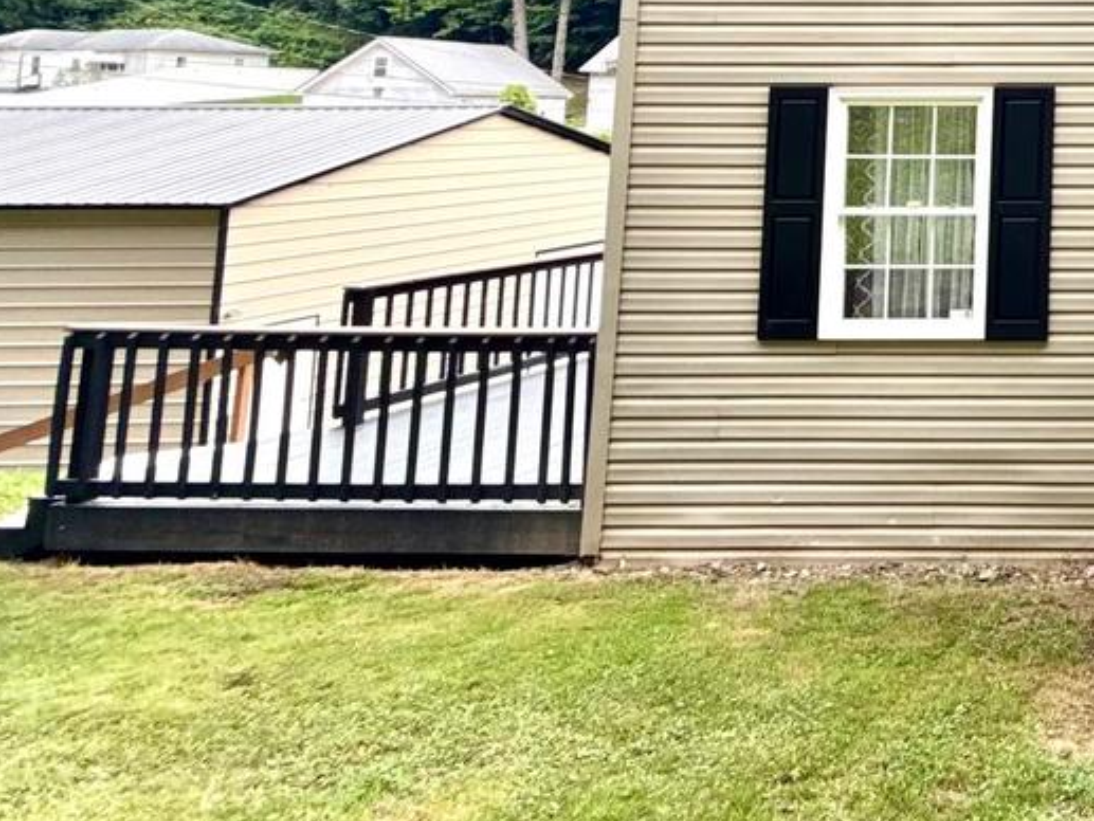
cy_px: -19
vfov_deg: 33.4
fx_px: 1233
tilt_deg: +6.6
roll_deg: +0.0
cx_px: 1411
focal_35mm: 39
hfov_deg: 34.4
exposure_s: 1/294
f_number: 2.2
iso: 64
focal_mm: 2.22
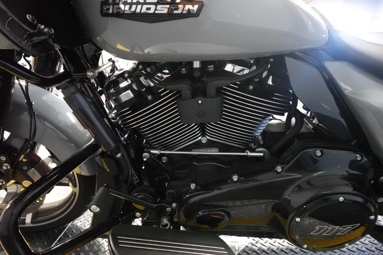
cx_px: 192
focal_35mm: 20
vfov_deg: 61.9
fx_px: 213
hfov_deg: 84.0
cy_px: 128
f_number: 2
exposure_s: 1/100
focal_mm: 7.6
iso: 6400
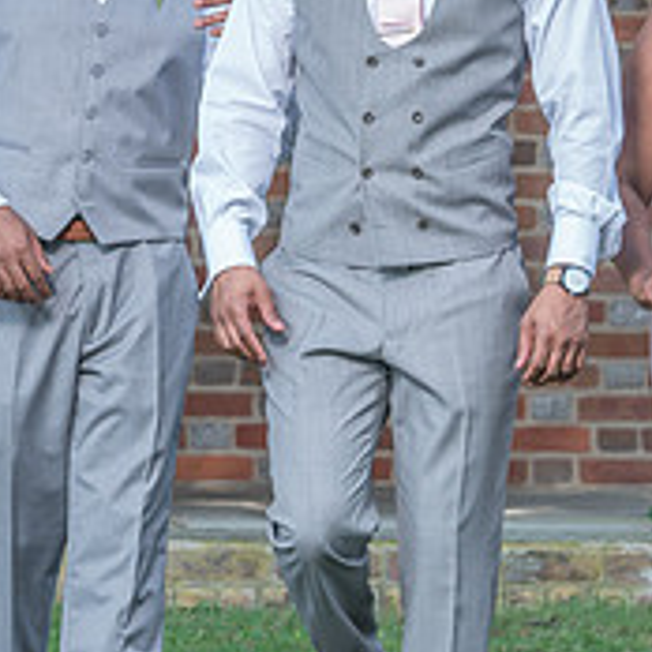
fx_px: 7522
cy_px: 325
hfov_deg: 5.0
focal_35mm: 353
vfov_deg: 5.0
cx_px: 452
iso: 200
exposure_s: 1/200
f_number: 5.6
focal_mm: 112
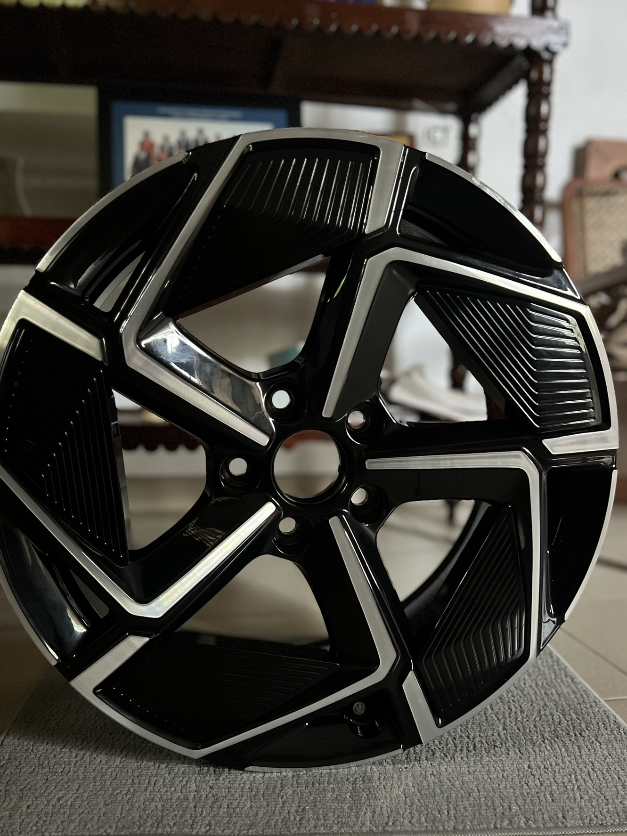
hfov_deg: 46.8
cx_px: 296
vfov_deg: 59.8
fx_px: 725
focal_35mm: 30
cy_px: 471
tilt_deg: -8.7
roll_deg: -0.1
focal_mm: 5.7
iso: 640
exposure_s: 1/30
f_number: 1.5
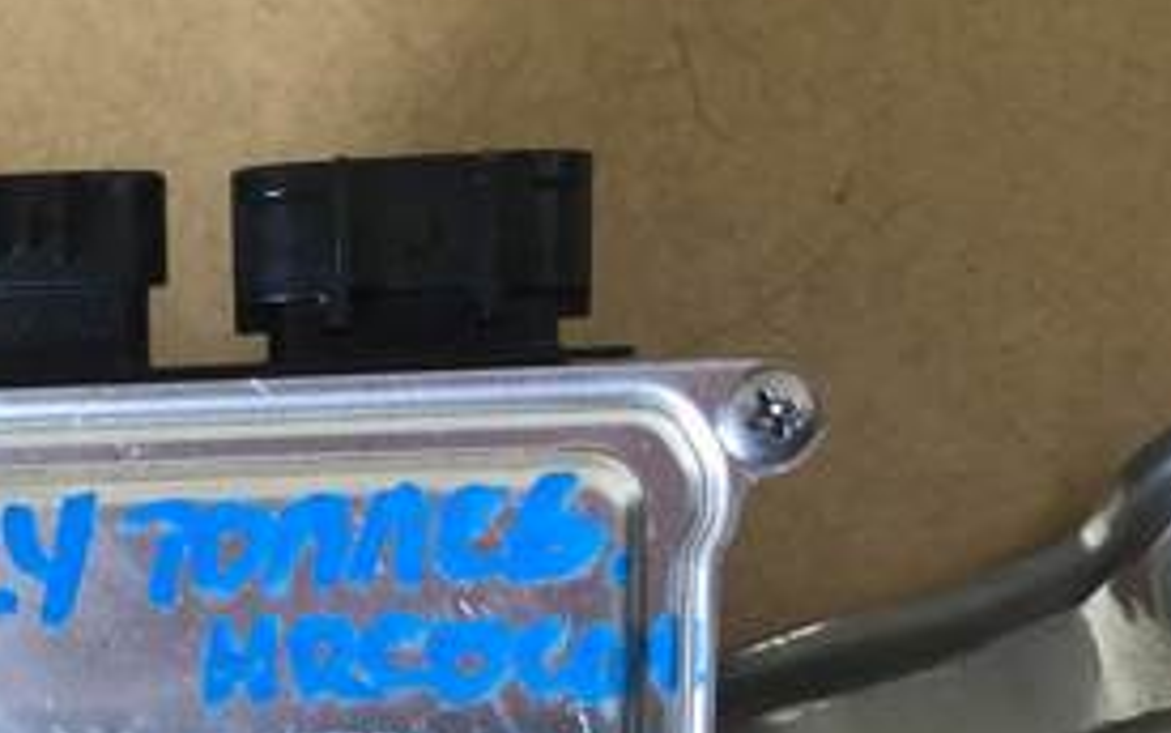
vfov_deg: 17.9
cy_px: 886
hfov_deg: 28.4
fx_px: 2202
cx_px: 81
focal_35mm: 69
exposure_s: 1/17
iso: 64
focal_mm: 4
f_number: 1.8
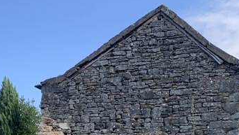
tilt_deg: -3.5
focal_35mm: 66
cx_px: 80
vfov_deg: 16.6
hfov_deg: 31.6
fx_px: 418
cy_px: 201
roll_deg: -0.7
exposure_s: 1/722
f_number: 1.8
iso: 25
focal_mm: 4.25
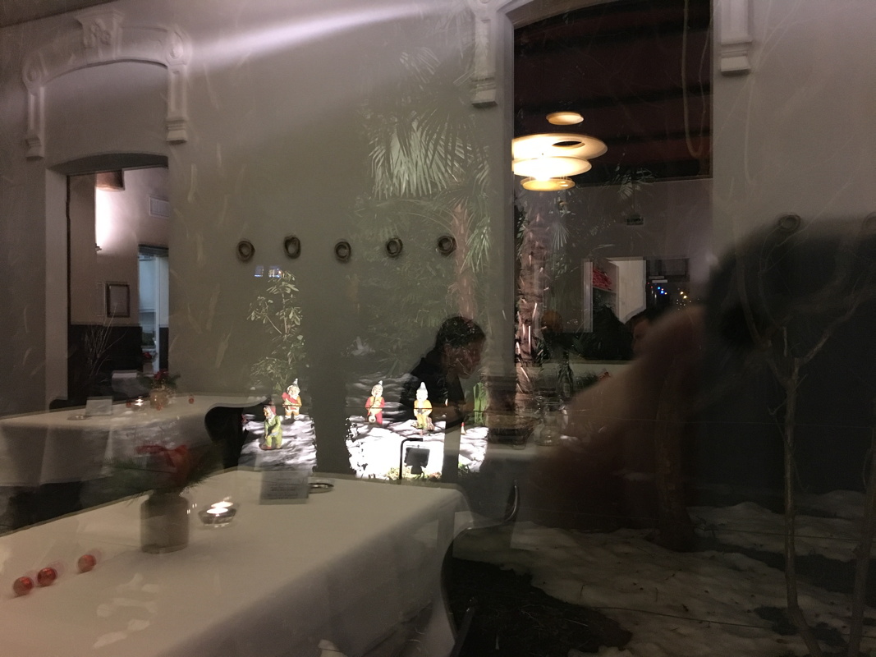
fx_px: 734
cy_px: 328
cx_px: 438
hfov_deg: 61.7
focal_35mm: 29
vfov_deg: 48.2
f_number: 2.2
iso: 500
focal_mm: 4.15
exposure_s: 1/17
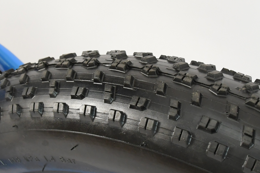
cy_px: 100
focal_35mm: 96
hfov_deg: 21.2
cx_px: 142
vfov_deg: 14.2
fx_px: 693
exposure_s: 1/200
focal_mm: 26
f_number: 7.1
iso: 1600
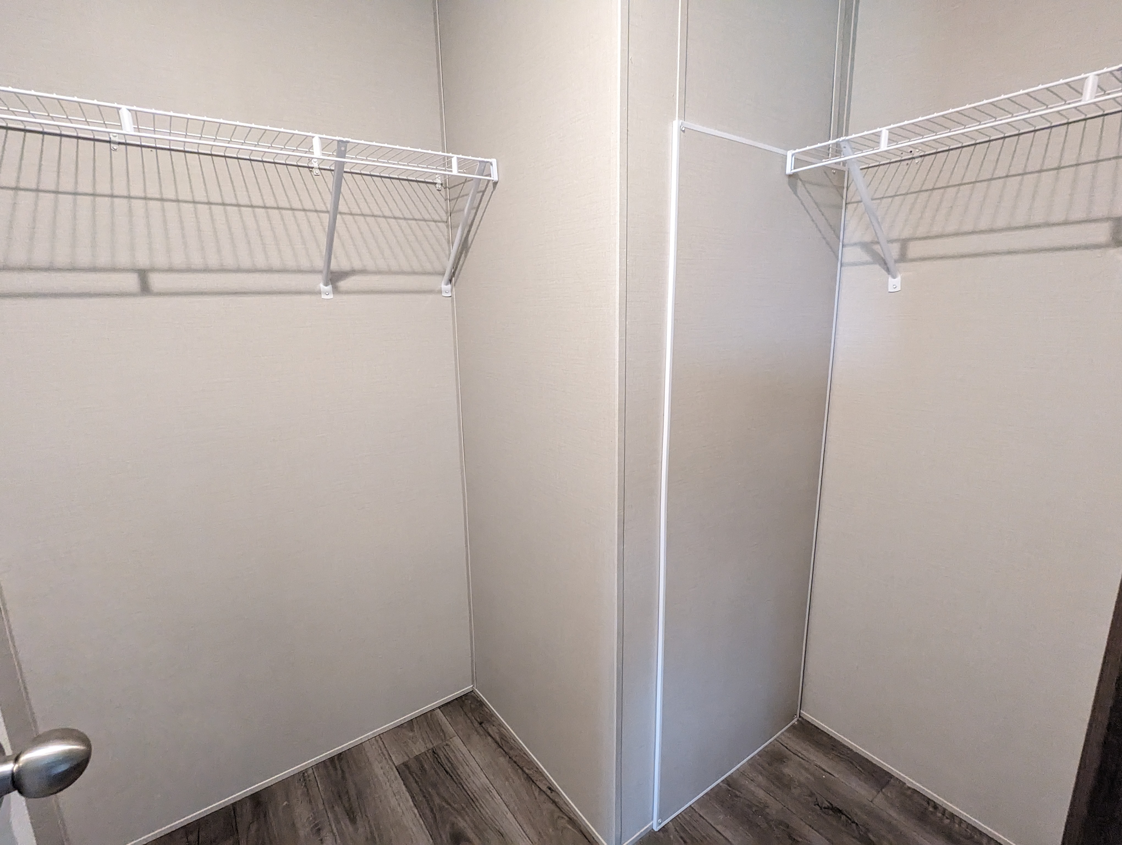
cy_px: 422
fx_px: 519
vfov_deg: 78.2
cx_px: 561
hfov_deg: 94.4
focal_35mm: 16
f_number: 2.2
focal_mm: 2.35
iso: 1064
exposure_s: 1/60
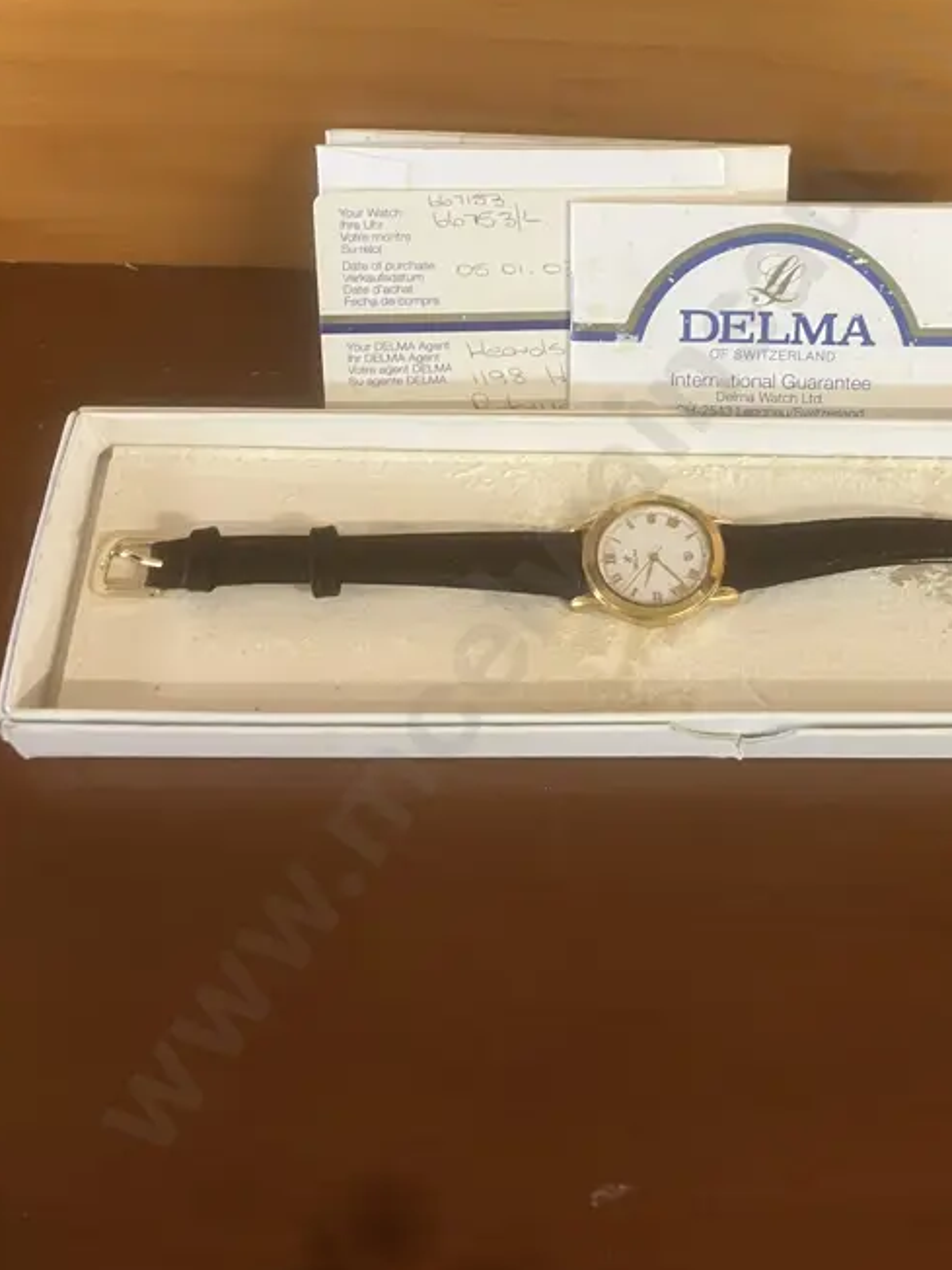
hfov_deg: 32.2
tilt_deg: -52.9
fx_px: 1613
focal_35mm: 44
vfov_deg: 41.9
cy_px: 347
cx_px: 722
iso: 250
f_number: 1.8
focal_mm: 3.99
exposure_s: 1/33
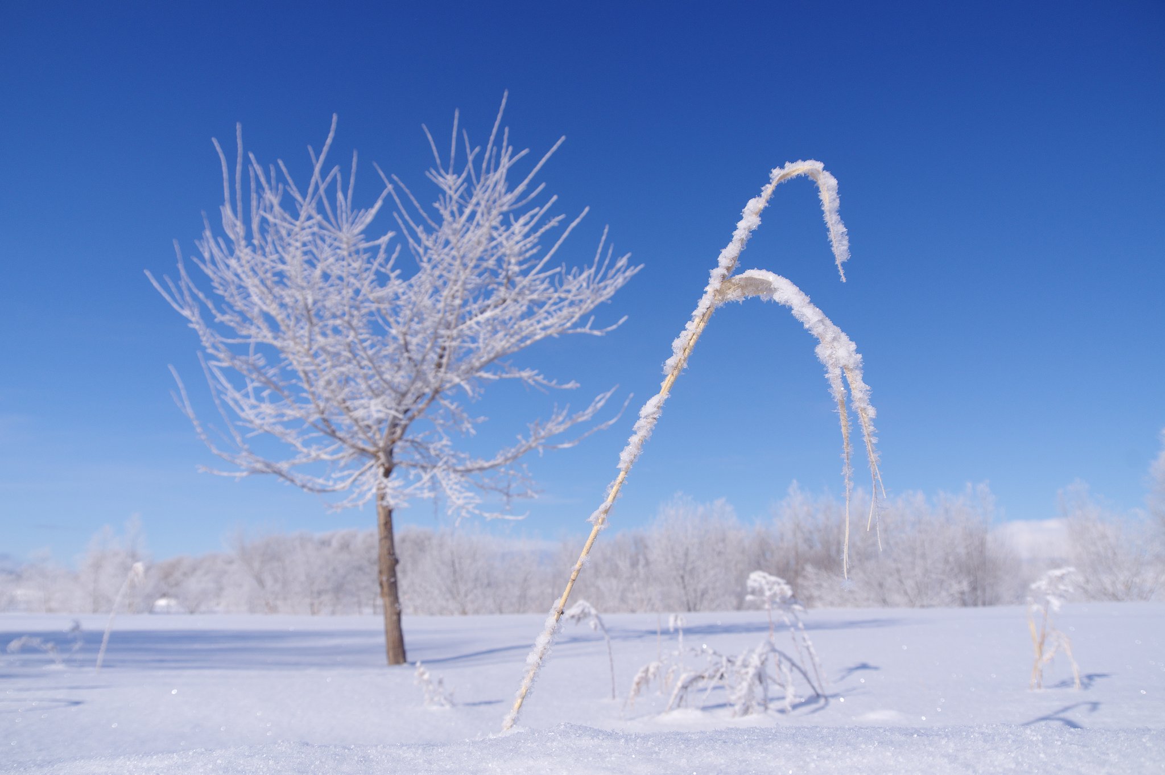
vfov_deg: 47.9
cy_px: 388
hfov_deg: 67.4
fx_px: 873
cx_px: 582
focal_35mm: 27
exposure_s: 1/320
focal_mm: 18
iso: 200
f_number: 7.1
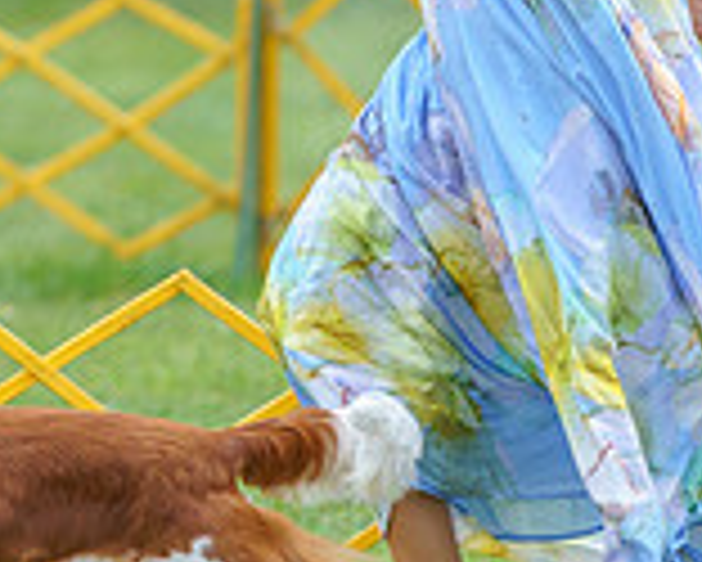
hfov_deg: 2.4
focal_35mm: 814
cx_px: -232
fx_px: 16923
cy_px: -22
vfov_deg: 1.9
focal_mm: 200
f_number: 2.8
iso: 640
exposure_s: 1/640
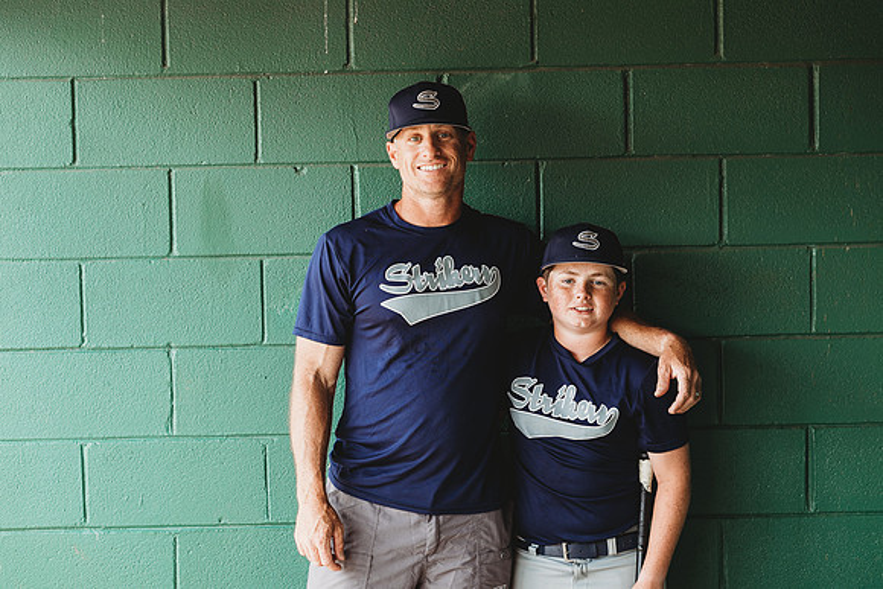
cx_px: 442
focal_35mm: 85
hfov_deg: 23.9
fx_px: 2085
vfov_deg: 16.1
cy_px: 294
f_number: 2.8
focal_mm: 85
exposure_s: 1/80
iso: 100
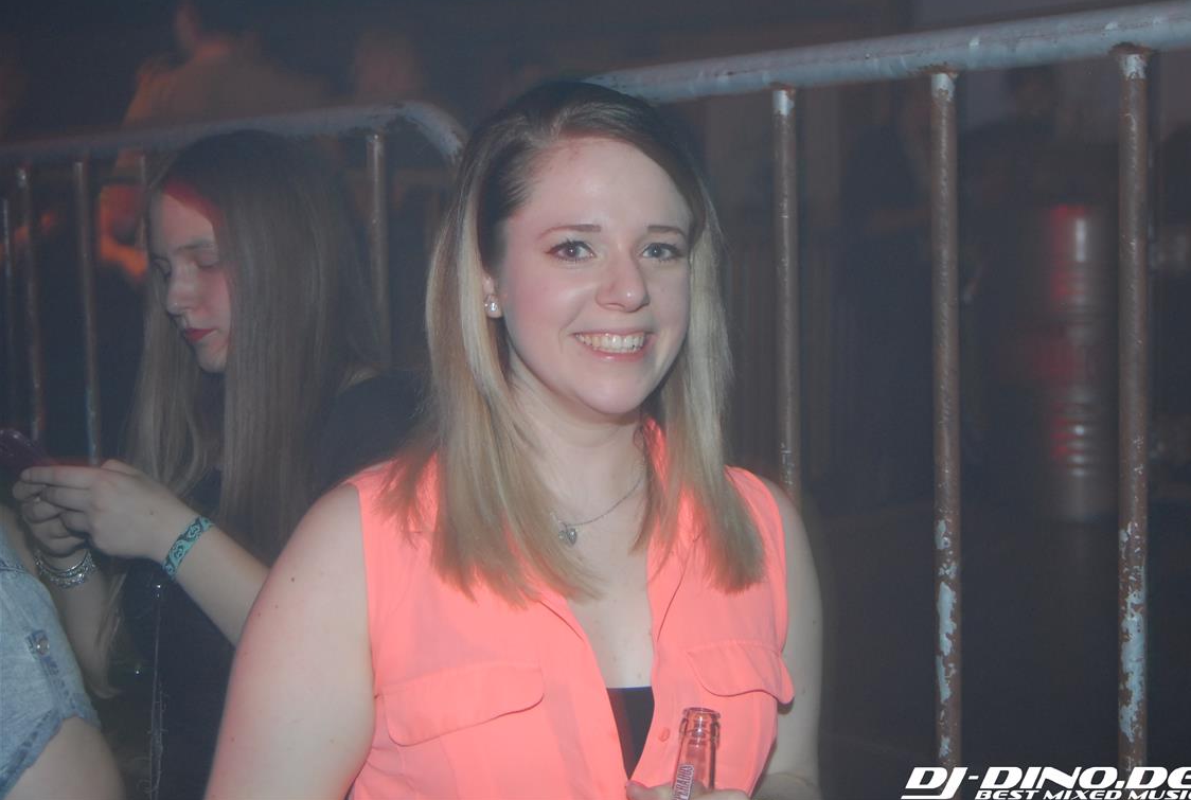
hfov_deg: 34.4
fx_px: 1923
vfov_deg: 23.5
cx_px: 605
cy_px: 396
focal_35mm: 58
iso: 400
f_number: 5.6
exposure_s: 1/6
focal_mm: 38
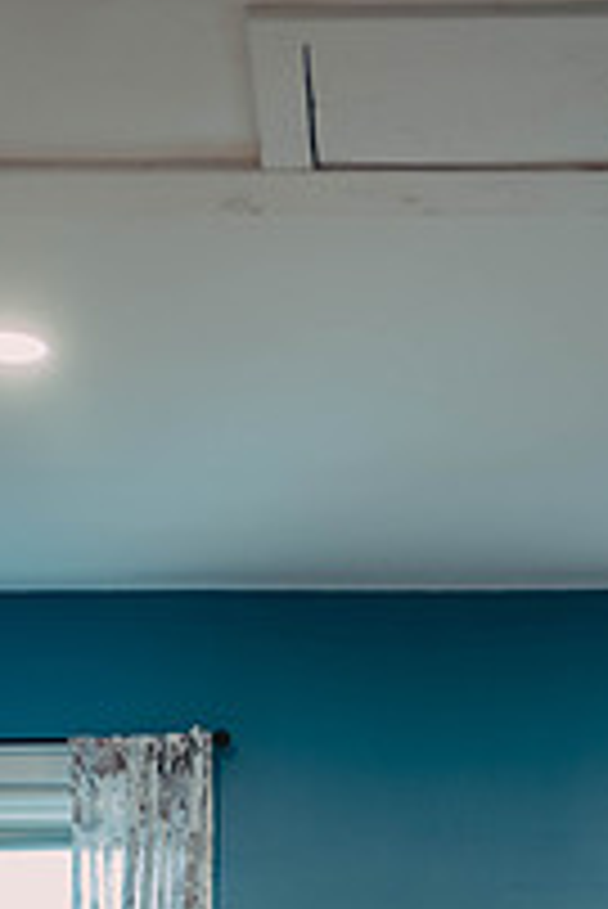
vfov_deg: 18.6
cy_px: 886
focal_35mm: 107
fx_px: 2706
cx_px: 414
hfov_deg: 12.8
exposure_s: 1/80
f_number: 2.8
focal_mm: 48
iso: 640
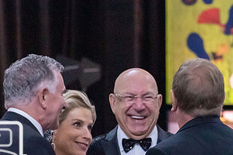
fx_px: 2278
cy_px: 126
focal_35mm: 352
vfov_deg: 3.9
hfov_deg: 5.9
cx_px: 150
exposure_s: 1/60
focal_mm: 120
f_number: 4.8
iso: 12800
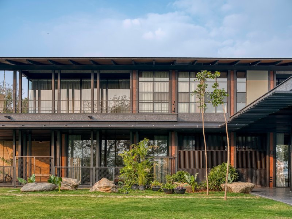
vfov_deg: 36.0
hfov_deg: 46.8
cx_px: 146
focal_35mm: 40
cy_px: 110
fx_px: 337
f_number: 10
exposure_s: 1/30
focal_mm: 50
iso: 200
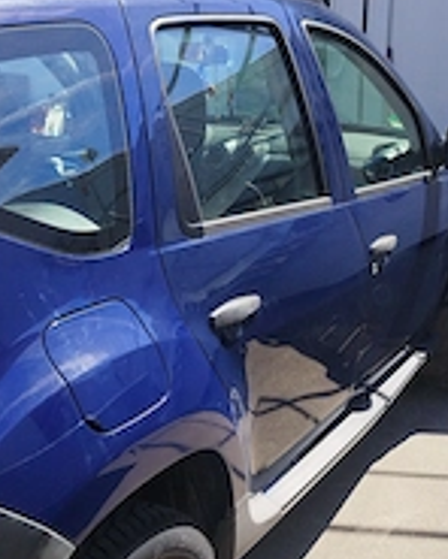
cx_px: 215
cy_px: 405
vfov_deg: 33.6
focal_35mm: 55
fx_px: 912
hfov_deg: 27.6
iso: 100
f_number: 1.8
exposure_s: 1/742
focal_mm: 6.24
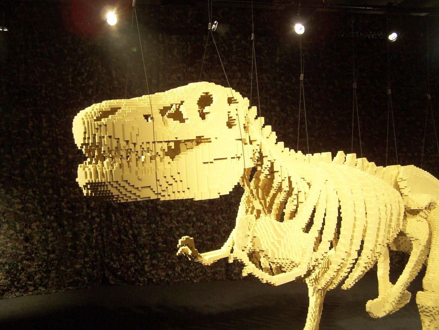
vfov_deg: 37.7
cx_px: 220
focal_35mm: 38
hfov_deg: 49.0
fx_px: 482
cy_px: 165
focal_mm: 6.3
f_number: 2.8
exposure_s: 1/6
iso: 80
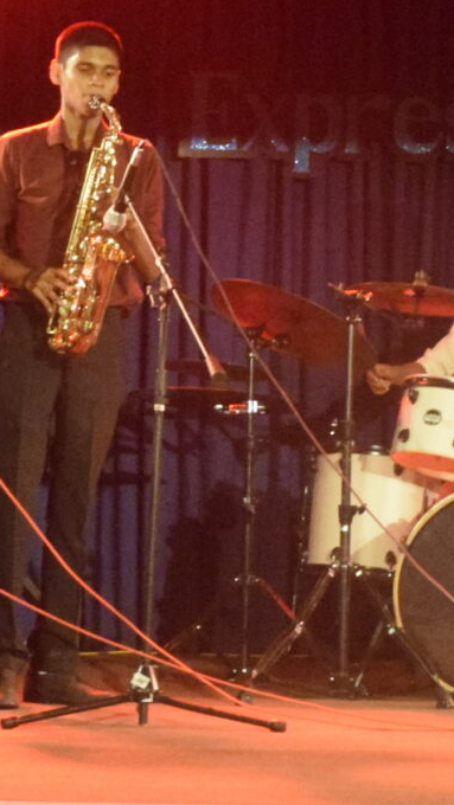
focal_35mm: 142
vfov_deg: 15.1
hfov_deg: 8.5
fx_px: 3036
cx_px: 448
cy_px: 286
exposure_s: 1/125
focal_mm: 24
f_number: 5.6
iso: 6400
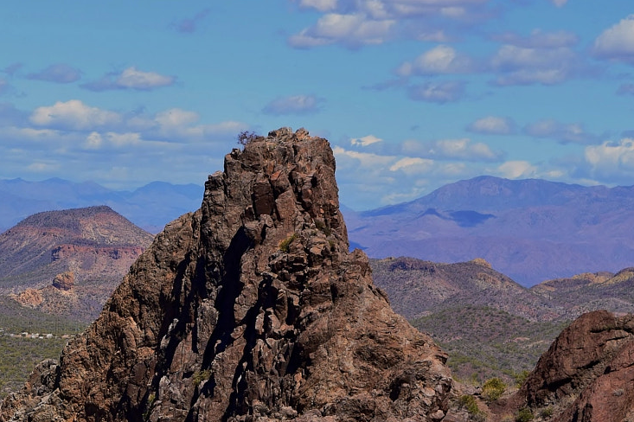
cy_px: 355
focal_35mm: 180
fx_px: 3170
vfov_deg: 7.6
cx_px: 74
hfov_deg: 11.4
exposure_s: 1/500
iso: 280
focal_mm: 55
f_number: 11
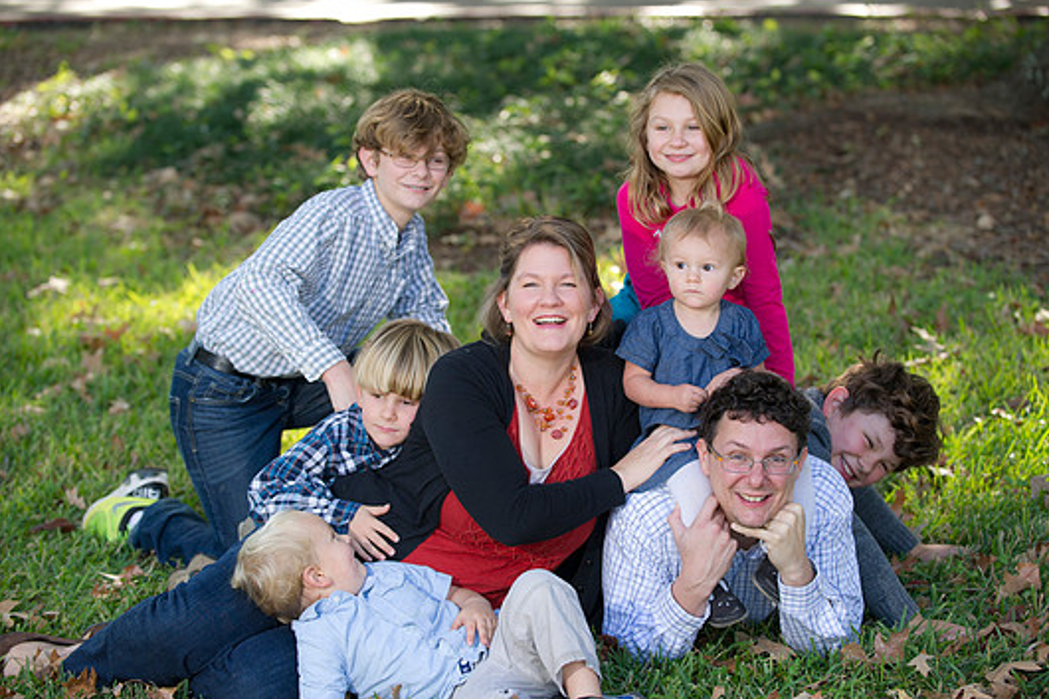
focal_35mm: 104
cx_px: 519
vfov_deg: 13.2
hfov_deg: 19.6
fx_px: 3029
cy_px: 356
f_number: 2.8
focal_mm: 95
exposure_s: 1/320
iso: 320
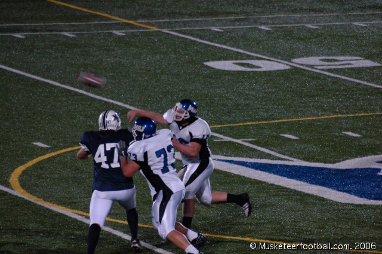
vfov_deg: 3.0
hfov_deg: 4.6
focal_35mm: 450
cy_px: 127
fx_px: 4769
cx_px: 191
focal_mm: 300
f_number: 5.6
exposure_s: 1/125
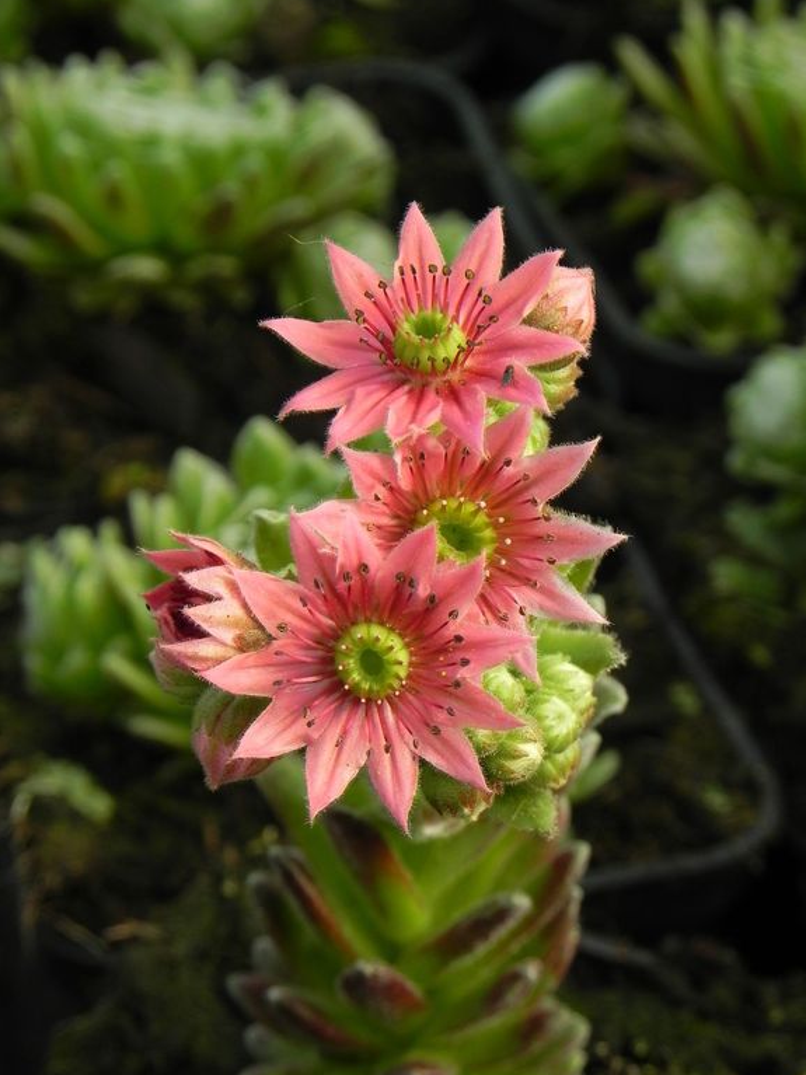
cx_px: 397
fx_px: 5962
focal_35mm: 192
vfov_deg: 10.3
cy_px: 548
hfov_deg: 7.7
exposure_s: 1/500
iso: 160
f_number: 5
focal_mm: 32.7
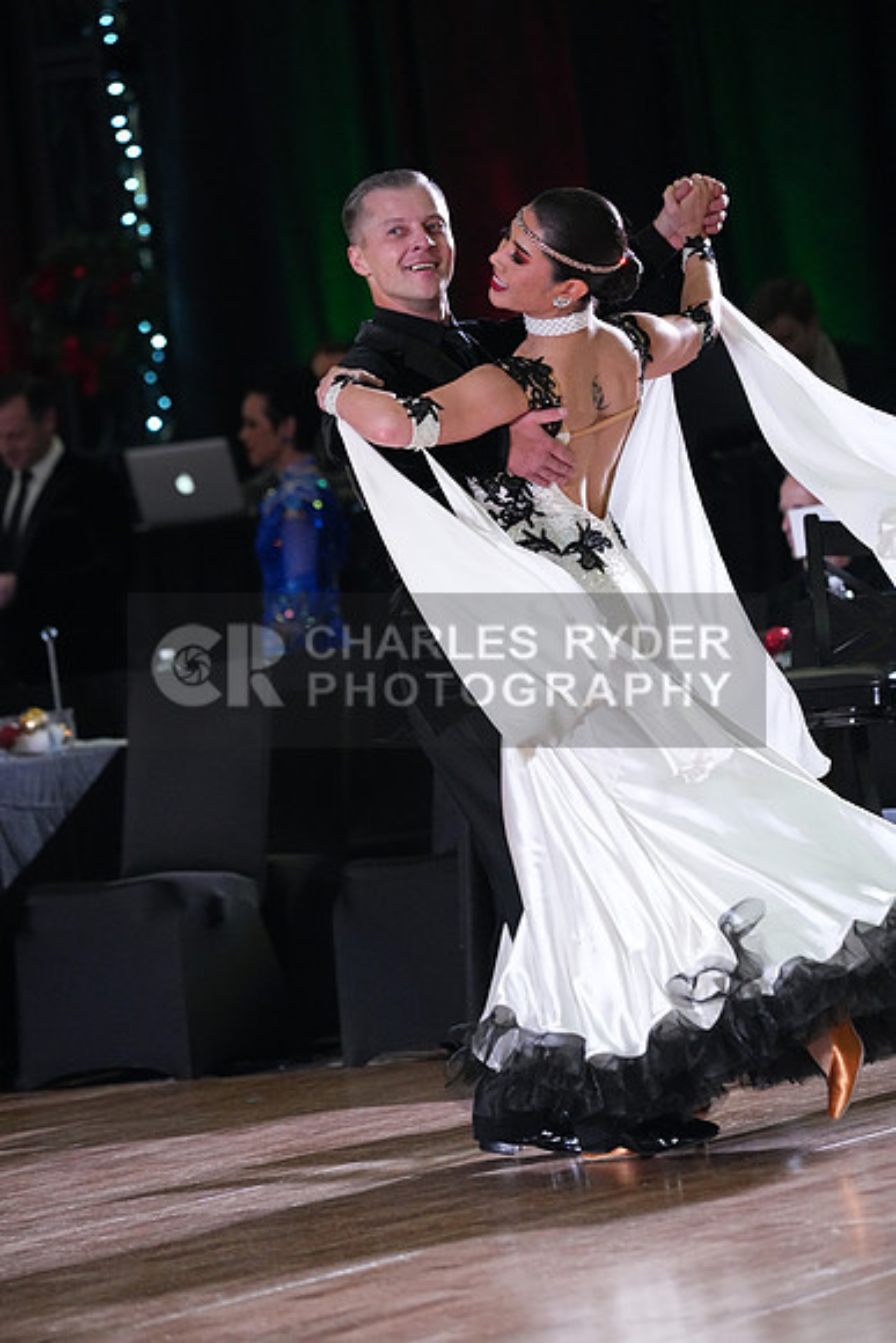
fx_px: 7462
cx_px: 448
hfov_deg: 6.9
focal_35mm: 200
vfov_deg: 10.3
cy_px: 672
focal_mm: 200
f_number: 4.5
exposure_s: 1/400
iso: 6400
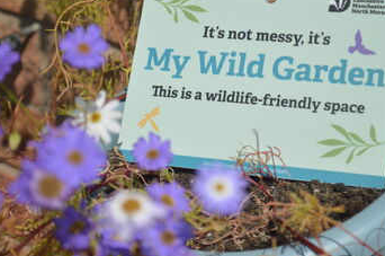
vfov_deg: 14.5
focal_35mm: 94
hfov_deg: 21.7
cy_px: 107
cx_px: 200
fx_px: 1004
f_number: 5.6
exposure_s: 1/3200
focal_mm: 48
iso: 800
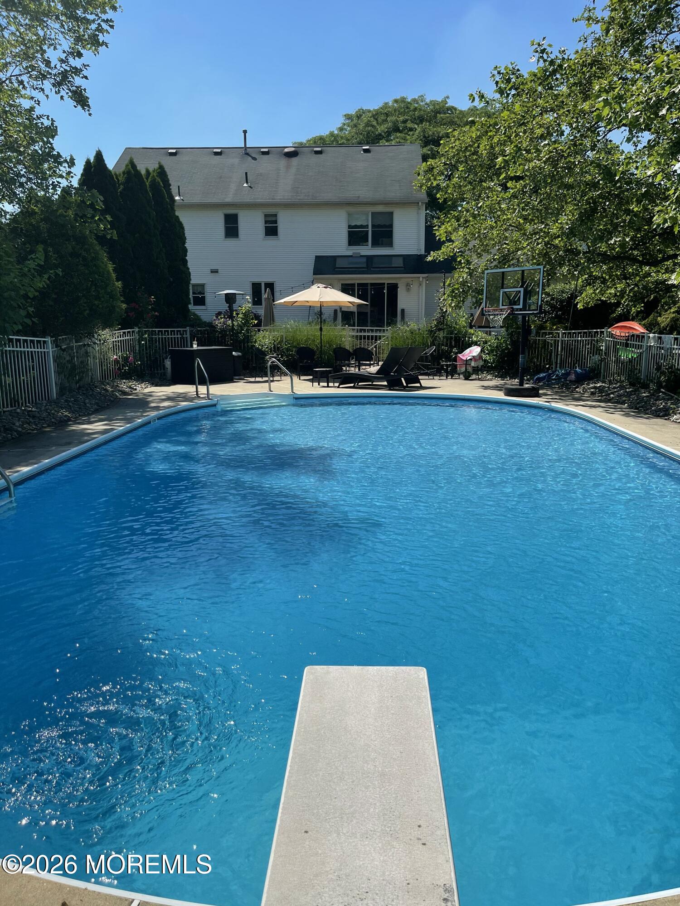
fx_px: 681
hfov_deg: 53.1
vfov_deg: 67.3
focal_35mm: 26
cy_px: 453
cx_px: 340
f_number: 1.6
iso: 32
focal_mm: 5.1
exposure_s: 1/5128
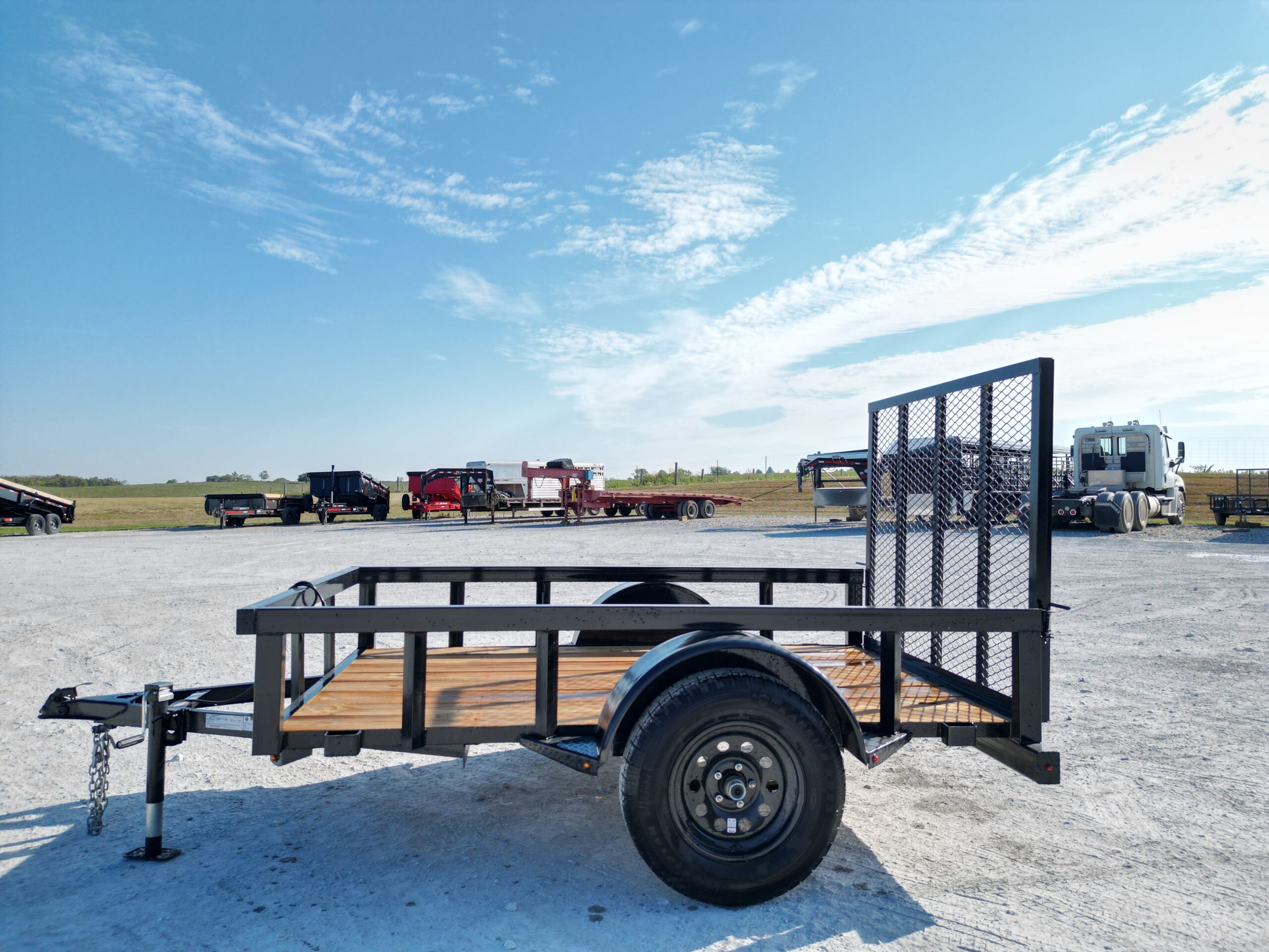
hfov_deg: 71.6
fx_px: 880
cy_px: 476
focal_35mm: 24
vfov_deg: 56.8
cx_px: 634
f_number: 1.7
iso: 110
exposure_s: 1/3000
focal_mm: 6.72
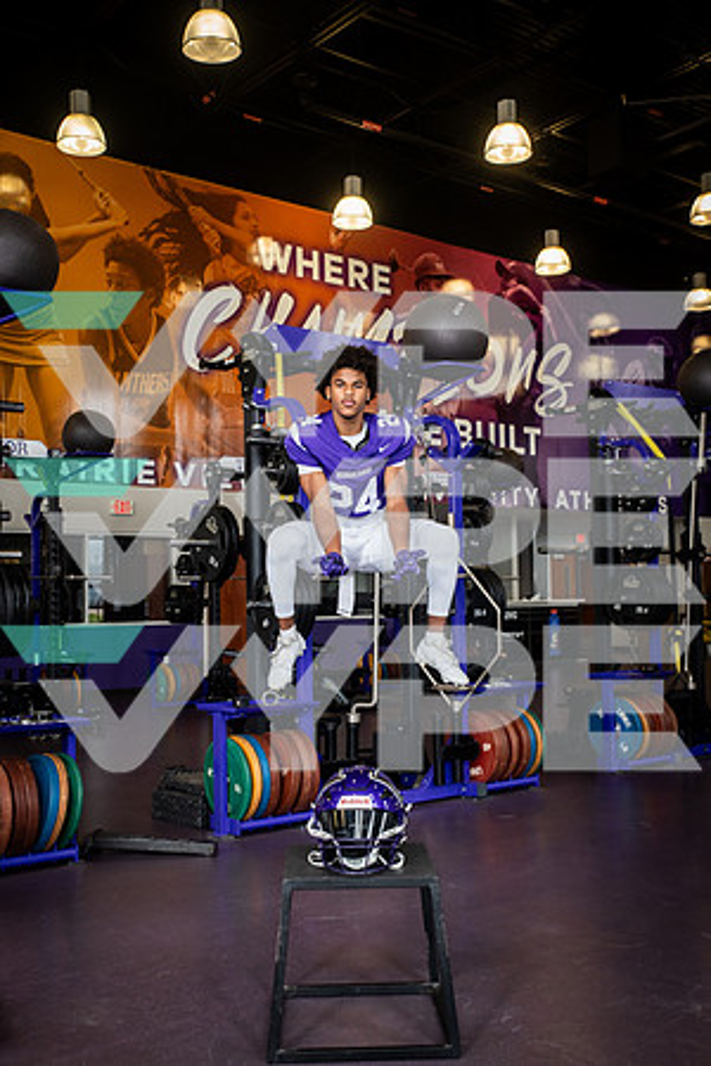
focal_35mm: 38
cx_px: 356
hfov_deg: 35.1
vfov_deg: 50.7
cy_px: 533
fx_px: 1126
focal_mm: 38
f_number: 7.1
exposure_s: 1/250
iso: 800
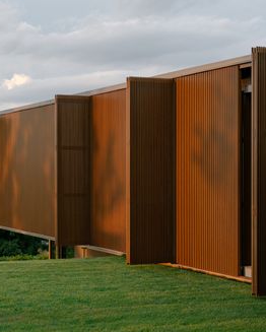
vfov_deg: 21.7
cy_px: 167
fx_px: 865
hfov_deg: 17.5
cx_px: 134
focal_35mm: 88
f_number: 6.4
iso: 400
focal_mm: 84.8
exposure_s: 1/125
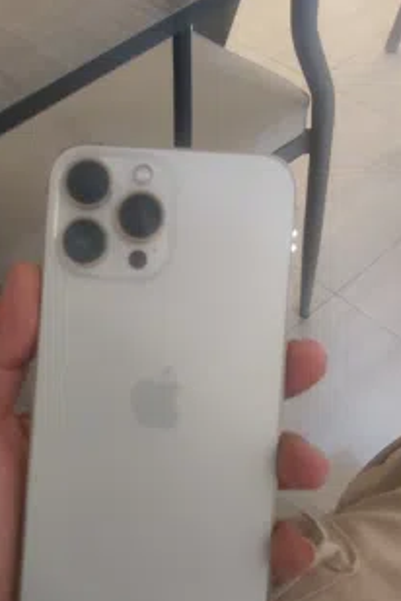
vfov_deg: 54.2
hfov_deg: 37.5
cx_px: 142
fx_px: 585
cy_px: 350
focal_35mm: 35
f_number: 1.7
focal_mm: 3.92
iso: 250
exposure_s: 1/50
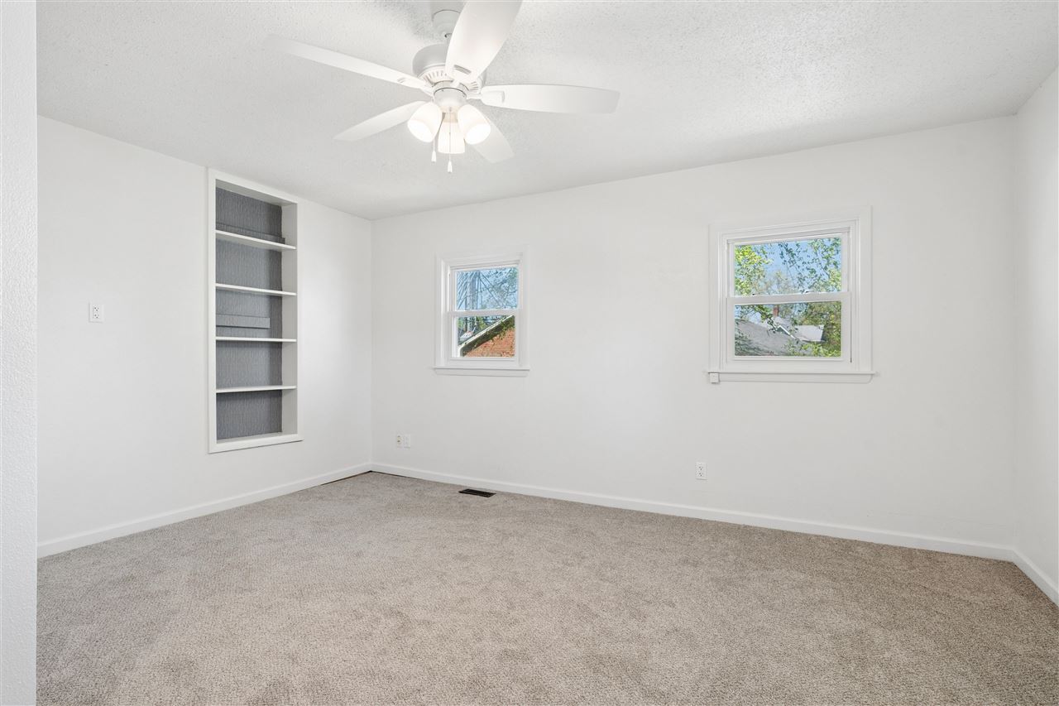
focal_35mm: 17
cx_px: 530
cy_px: 353
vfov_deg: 70.4
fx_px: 500
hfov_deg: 93.3
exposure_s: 1/50
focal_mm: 17
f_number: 8
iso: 800
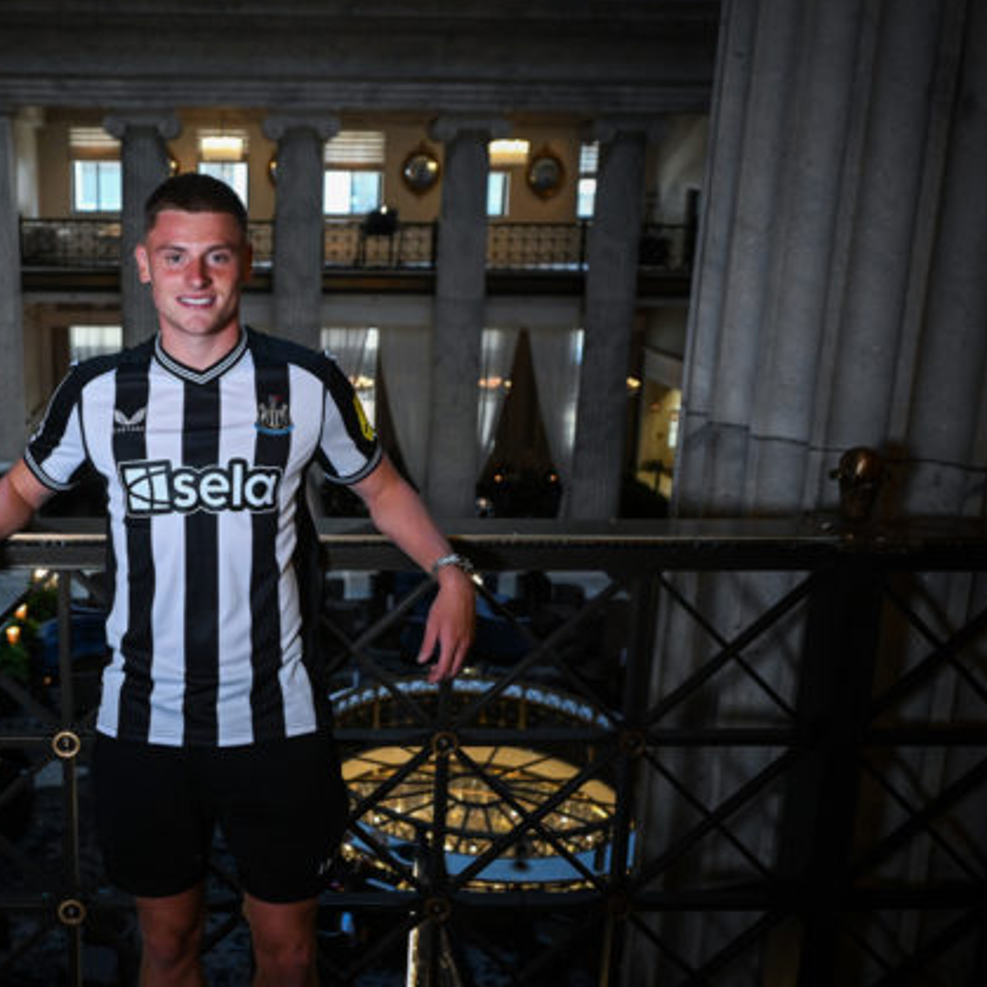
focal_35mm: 35
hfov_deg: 45.3
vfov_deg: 47.2
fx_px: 1129
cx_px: 228
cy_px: 464
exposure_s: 1/200
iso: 2000
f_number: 2.8
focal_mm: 23
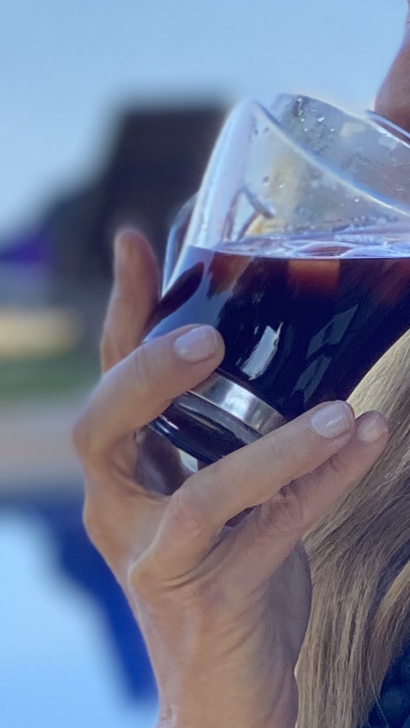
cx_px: 619
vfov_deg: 9.0
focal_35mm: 239
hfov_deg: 5.0
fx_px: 4618
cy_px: 350
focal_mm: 6
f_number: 2
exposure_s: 1/210
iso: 20
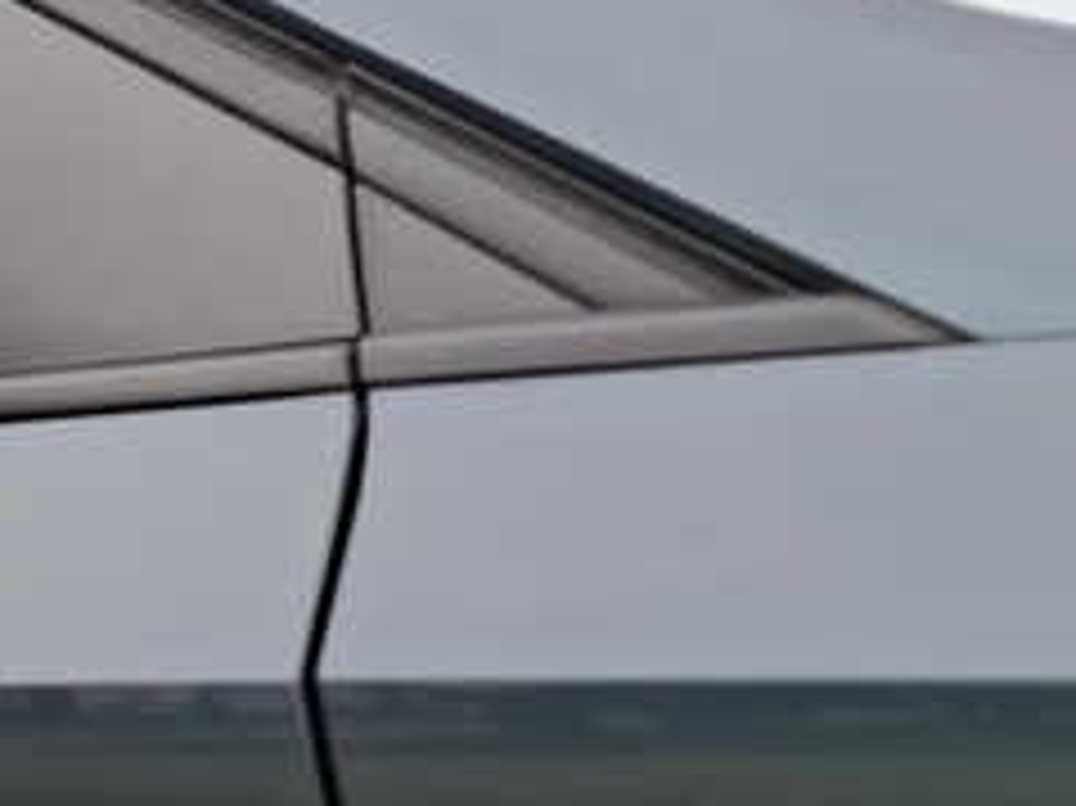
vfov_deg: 19.1
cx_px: -77
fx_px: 2392
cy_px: 504
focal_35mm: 77
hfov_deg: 23.9
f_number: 1.8
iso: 50
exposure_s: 1/1086
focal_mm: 5.54
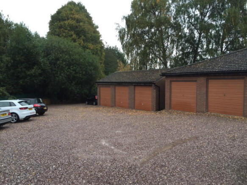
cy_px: 92
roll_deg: -0.6
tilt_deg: -2.6
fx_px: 207
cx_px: 124
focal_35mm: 29
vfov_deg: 48.2
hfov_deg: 61.7
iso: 32
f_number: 2.2
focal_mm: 4.15
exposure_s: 1/32
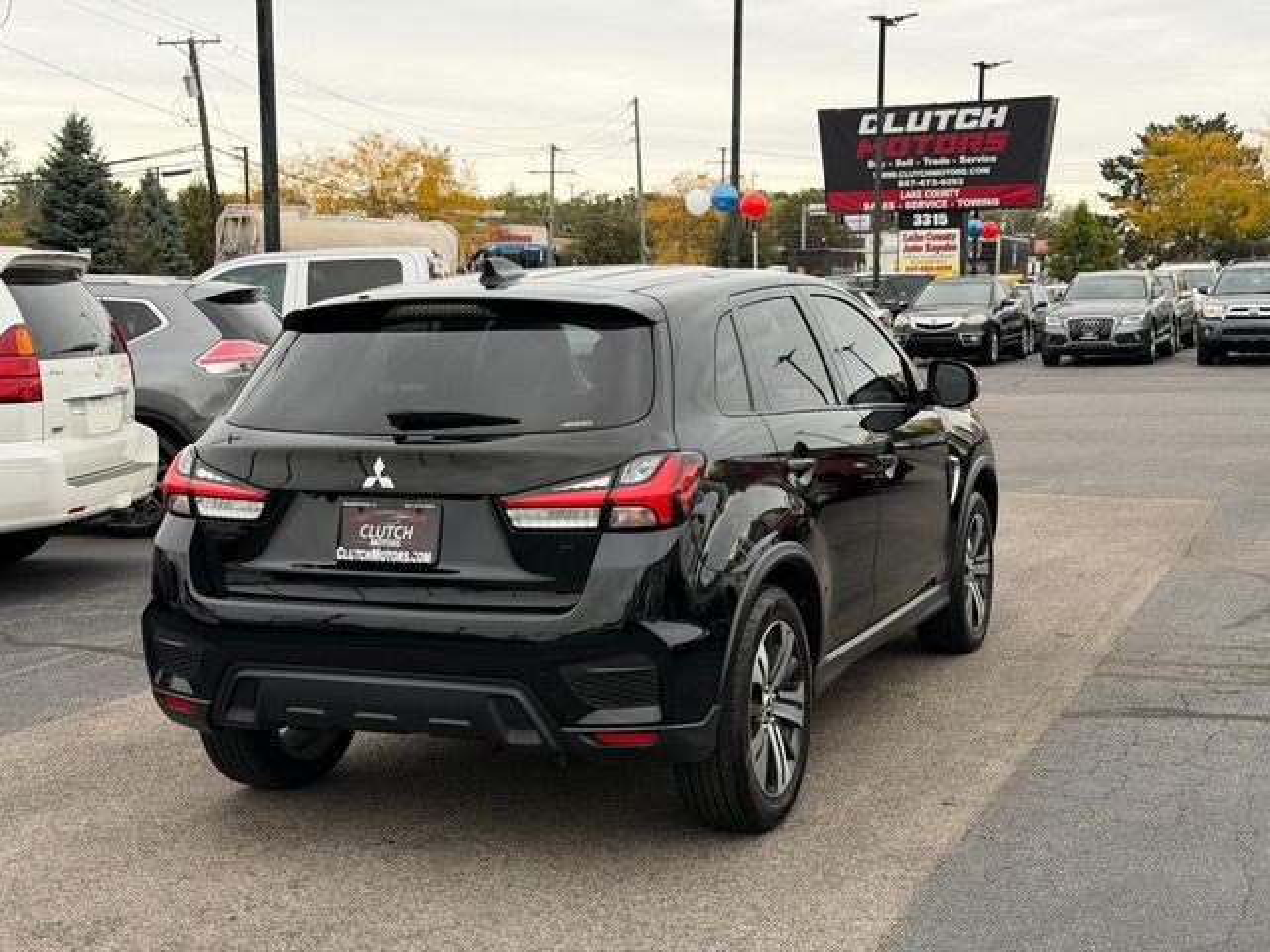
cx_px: 635
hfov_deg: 39.7
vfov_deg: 30.3
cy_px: 476
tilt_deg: -6.4
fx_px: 1761
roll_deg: +1.0
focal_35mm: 48
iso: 100
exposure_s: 1/794
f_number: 1.78
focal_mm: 6.76
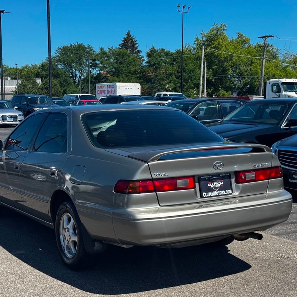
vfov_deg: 30.0
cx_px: 140
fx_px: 553
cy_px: 149
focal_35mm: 57
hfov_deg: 30.0
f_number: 1.78
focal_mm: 6.76
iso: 64
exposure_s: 1/3096
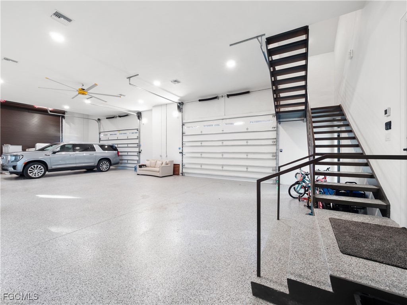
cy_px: 152
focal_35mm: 14
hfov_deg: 102.1
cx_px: 204
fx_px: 165
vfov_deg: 85.7
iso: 200
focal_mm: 7
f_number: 7.1
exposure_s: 1/2
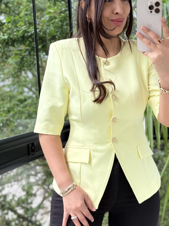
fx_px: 462
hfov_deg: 20.6
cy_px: 106
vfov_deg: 27.4
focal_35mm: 71
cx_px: 117
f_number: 1.78
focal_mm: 6.76
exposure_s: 1/429
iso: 64
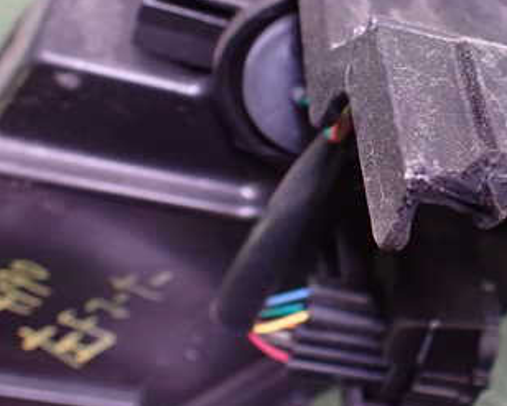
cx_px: 492
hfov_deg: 30.9
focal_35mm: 57
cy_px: 102
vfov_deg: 26.4
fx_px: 856
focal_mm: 5.4
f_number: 2.3
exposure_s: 1/100
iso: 800
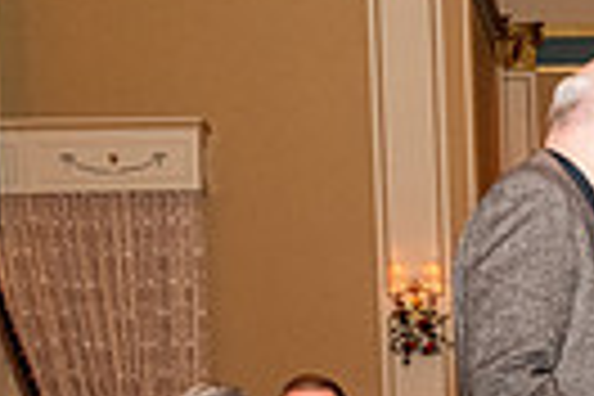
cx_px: 914
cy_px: 515
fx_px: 1963
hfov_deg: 15.7
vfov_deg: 11.2
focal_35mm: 119
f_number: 2.8
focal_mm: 18
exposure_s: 1/125
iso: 2500
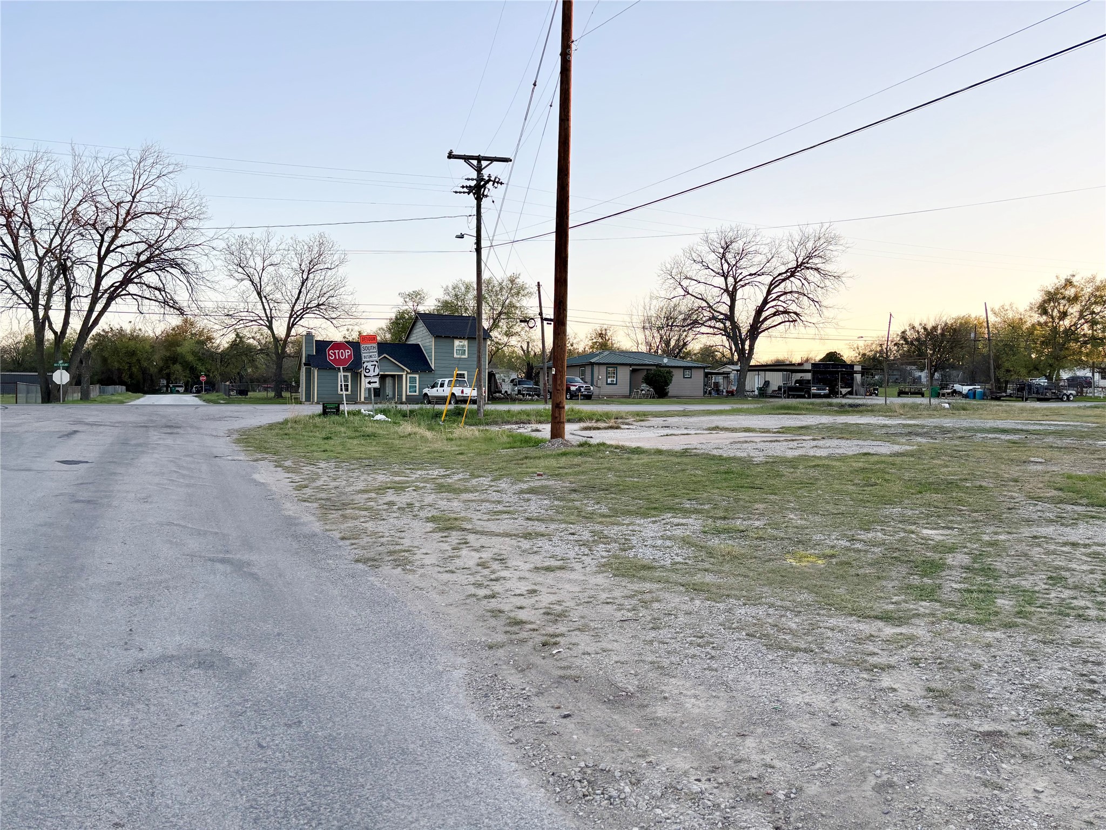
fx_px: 831
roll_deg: -0.7
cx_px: 553
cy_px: 415
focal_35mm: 26
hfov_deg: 67.3
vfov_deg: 53.1
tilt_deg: -0.7
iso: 50
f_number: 1.6
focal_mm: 5.96
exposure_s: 1/604
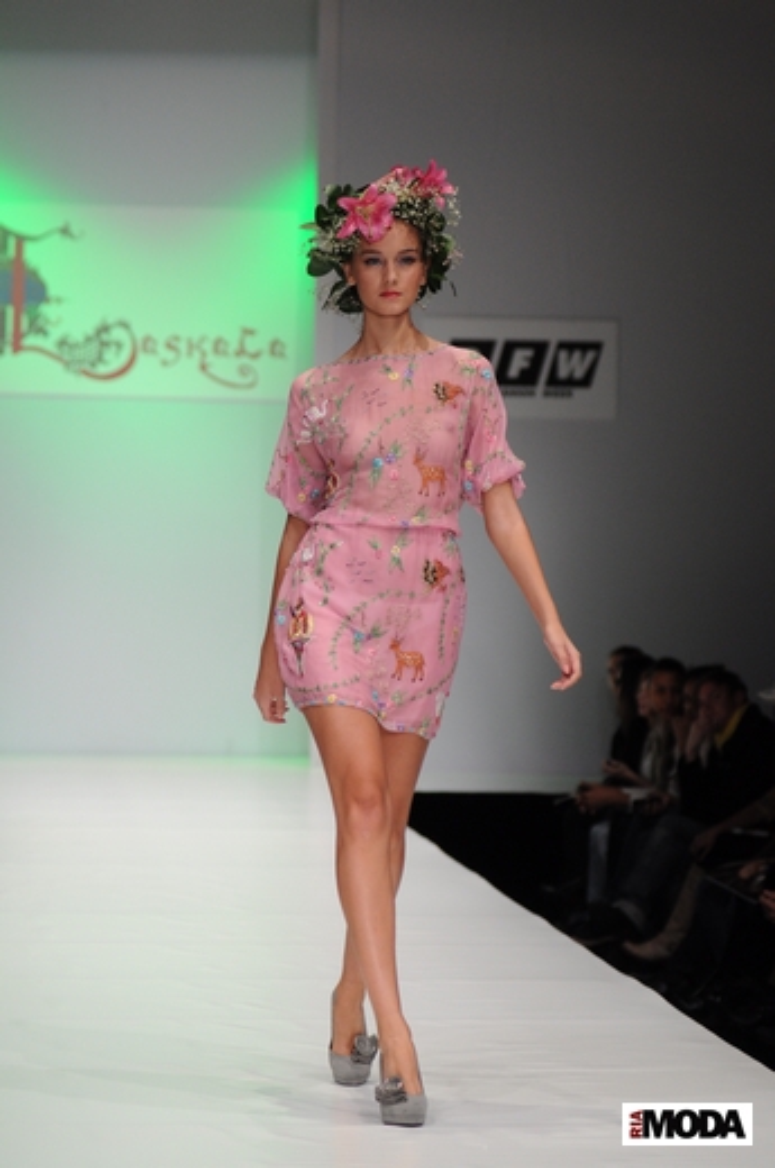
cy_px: 584
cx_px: 388
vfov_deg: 15.9
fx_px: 4179
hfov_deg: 10.6
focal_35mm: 129
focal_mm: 86
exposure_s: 1/320
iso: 800
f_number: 3.2
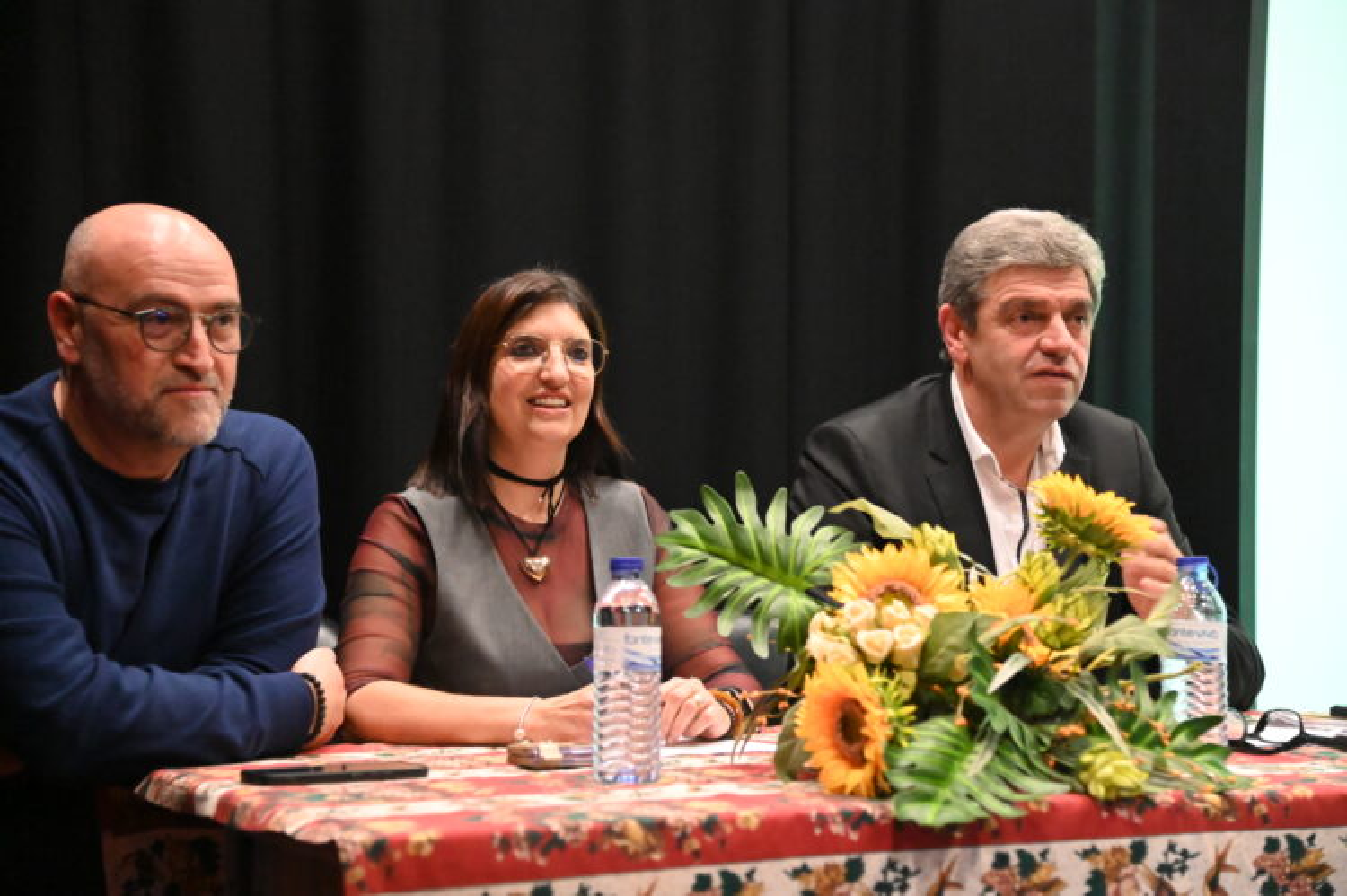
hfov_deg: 31.0
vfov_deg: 20.9
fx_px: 2430
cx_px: 674
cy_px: 448
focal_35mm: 65
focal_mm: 65
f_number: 4
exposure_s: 1/125
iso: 18000
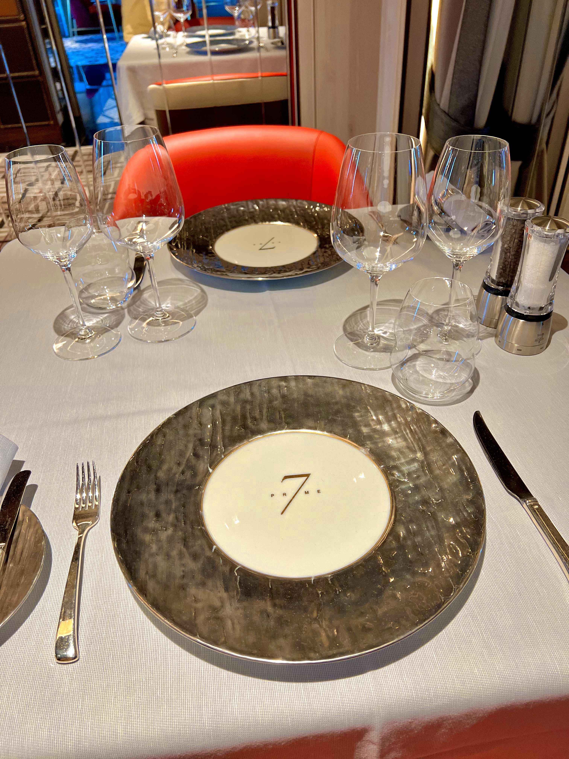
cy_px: 380
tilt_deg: -37.8
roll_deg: +4.0
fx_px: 570
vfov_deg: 67.3
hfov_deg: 53.1
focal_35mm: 26
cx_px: 284
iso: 100
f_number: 1.5
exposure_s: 1/120
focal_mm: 5.7
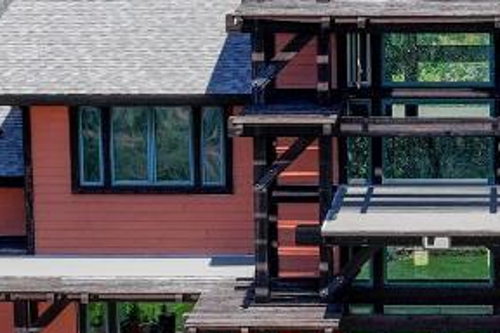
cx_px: 491
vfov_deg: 10.5
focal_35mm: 130
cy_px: 223
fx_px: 1805
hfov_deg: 15.5
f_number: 8
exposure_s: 1/200
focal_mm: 12.29
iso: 100
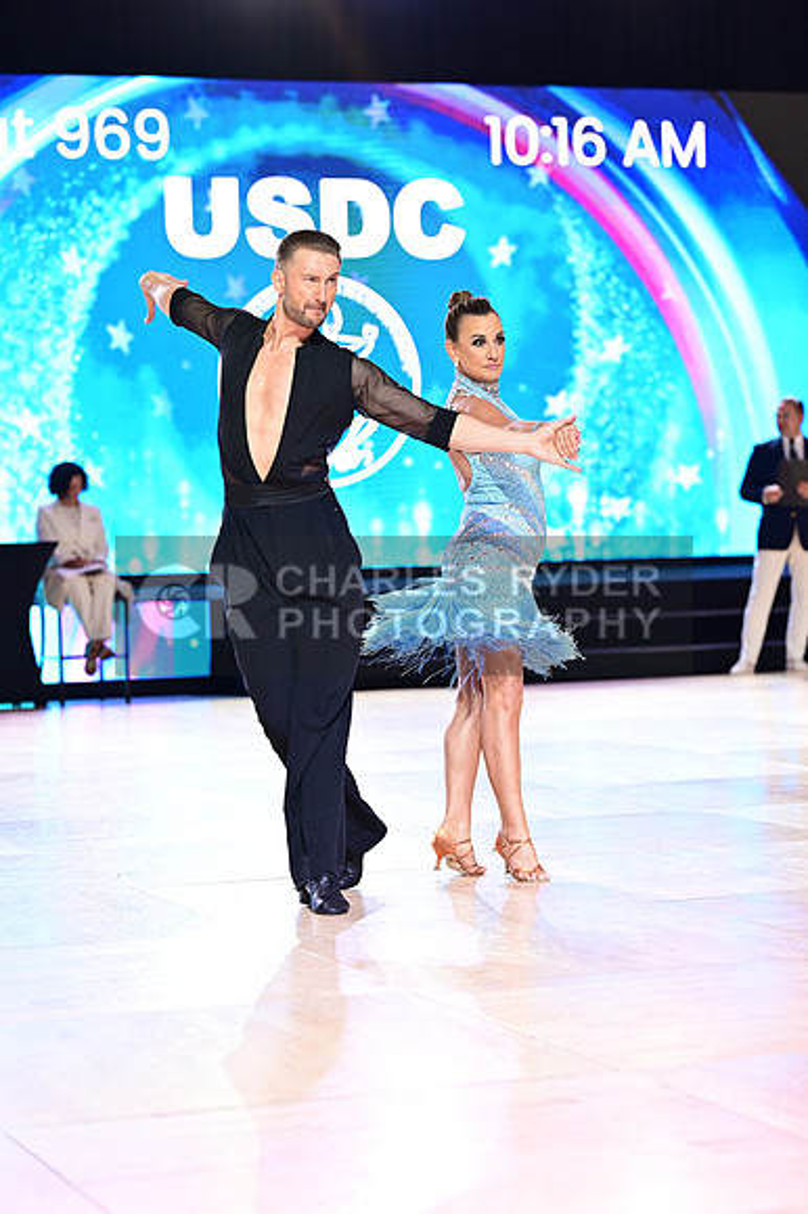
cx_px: 404
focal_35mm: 91
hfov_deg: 15.0
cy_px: 607
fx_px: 3067
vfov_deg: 22.4
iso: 1600
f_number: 2.8
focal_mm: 91
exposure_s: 1/250
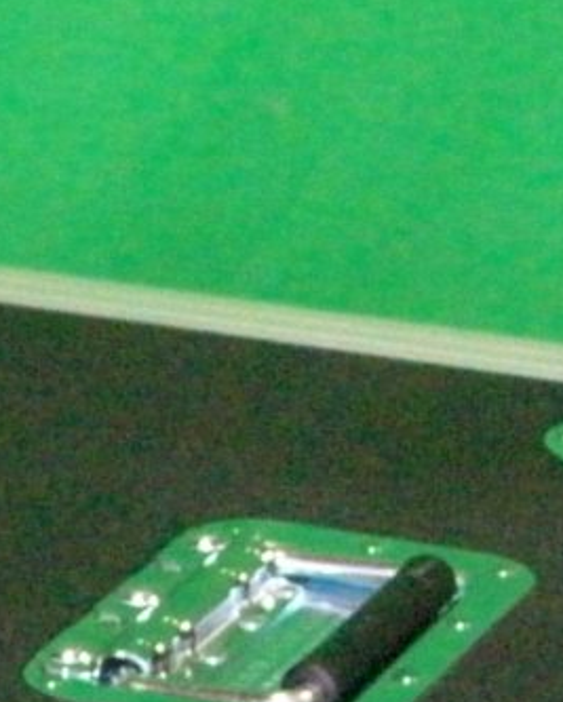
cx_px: -396
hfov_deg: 6.0
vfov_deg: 7.3
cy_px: 1505
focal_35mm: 252
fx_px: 5242
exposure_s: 1/65.1
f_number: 3.2
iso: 320
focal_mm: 7.1
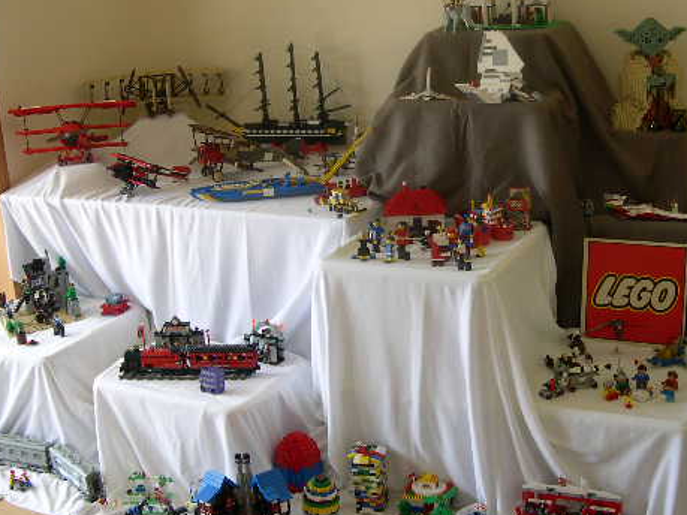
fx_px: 1052
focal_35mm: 53
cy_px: 187
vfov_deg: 27.4
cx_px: 391
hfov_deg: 36.1
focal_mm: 8
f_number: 2.8
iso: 100
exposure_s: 1/73.5
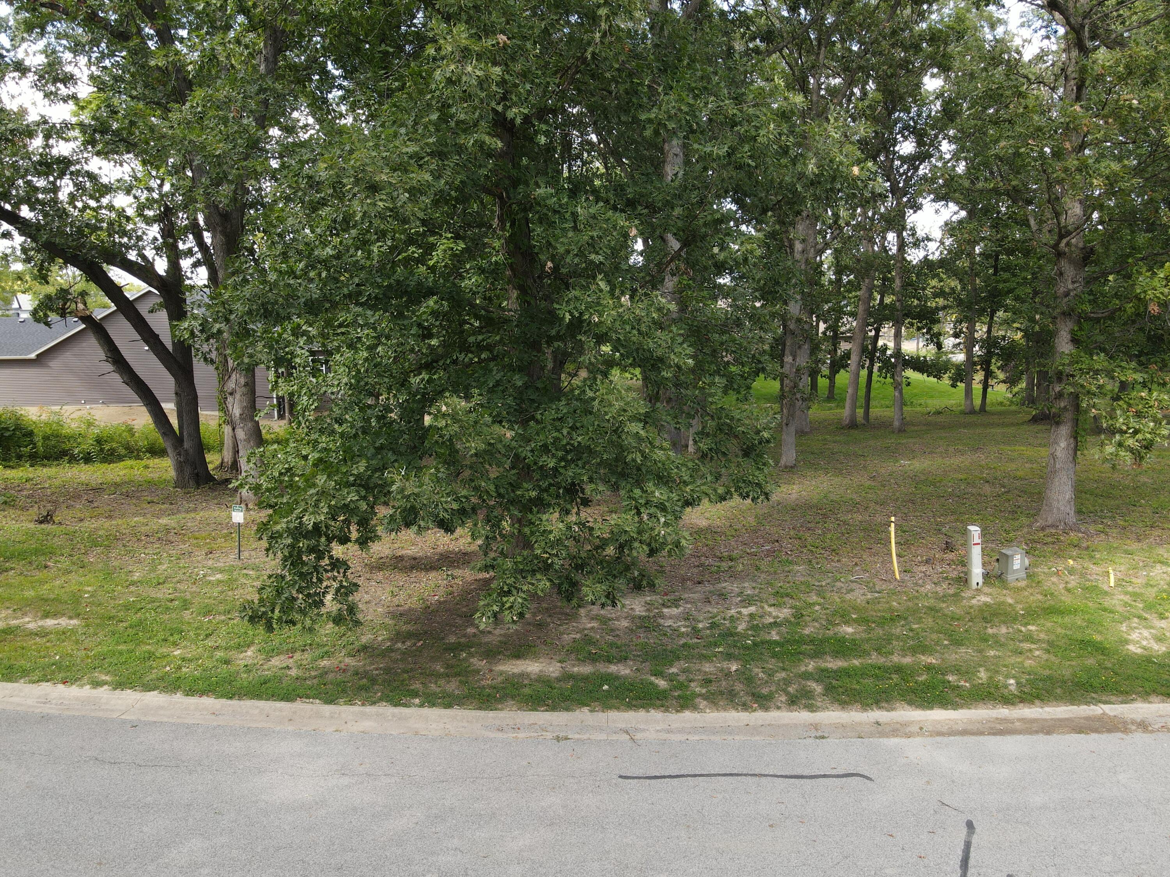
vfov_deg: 56.8
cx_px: 585
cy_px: 438
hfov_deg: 71.6
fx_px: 811
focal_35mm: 24
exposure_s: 1/80
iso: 100
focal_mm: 4.5
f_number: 2.8
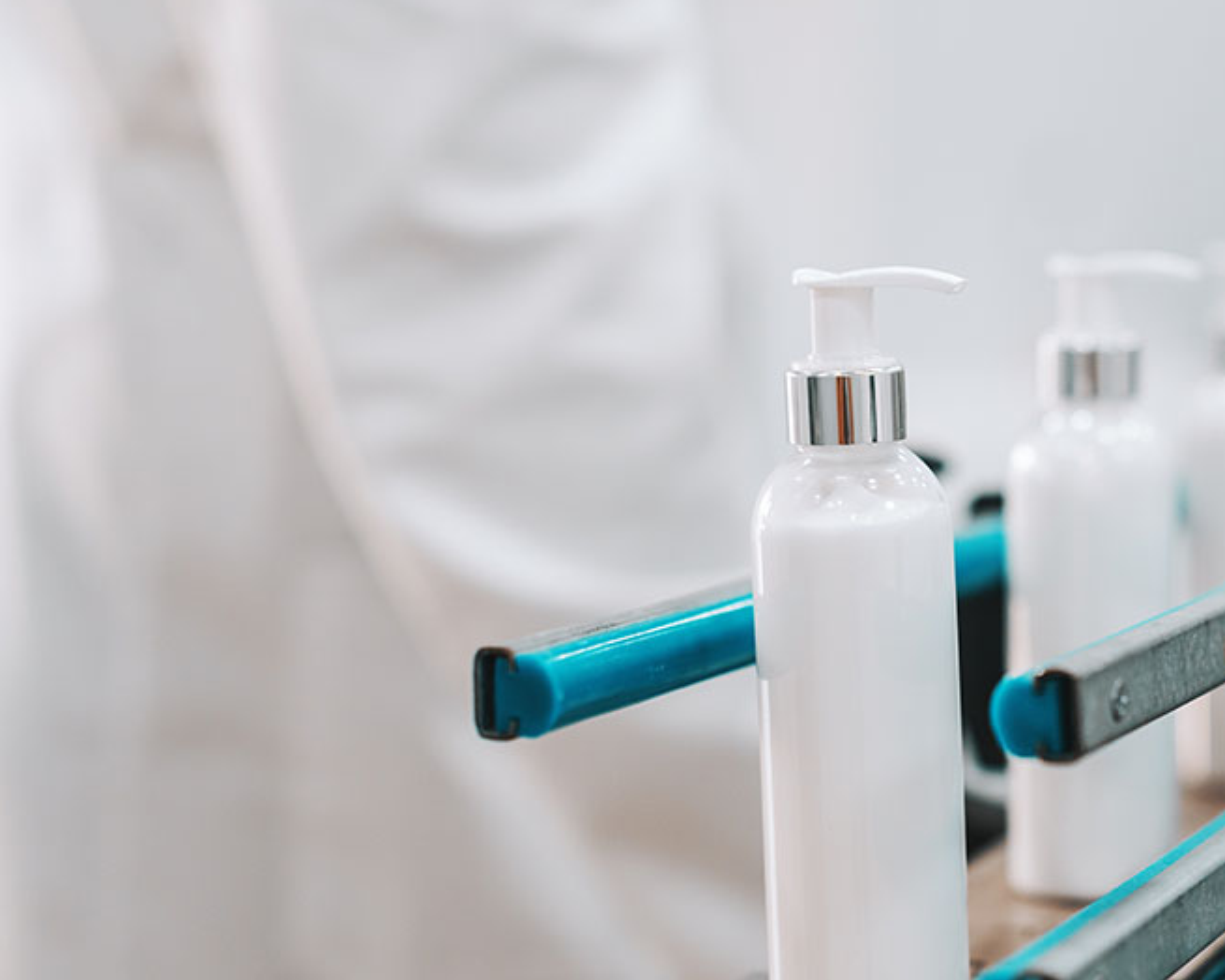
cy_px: 442
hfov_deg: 21.8
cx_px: 1044
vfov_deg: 17.9
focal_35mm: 86
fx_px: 3118
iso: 400
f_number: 2
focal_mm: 50
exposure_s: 1/160
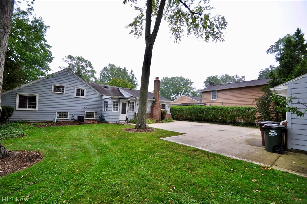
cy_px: 102
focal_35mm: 15
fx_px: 128
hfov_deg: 100.5
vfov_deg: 77.1
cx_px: 154
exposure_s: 1/100
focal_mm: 10
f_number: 5
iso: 400
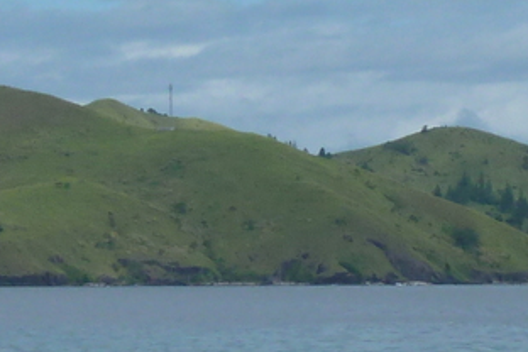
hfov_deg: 6.5
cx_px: 8
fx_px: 4620
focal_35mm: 315
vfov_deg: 4.4
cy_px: 316
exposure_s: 1/500
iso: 80
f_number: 5.6
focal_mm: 9.7
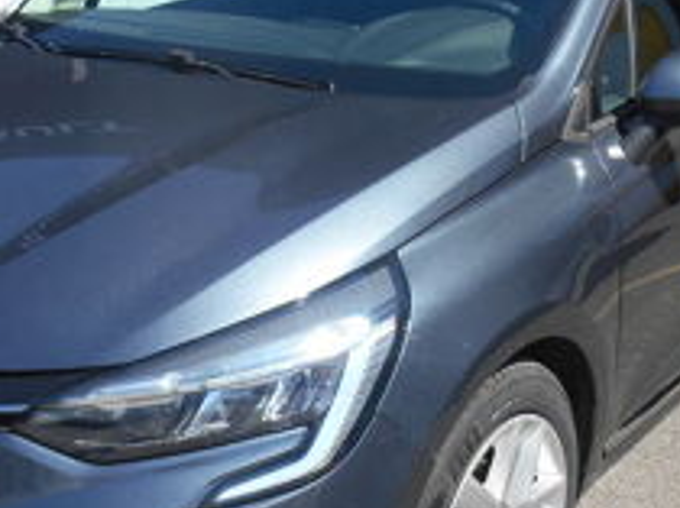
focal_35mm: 71
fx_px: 1393
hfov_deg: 27.4
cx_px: 308
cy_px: 278
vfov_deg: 20.7
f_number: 3.6
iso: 80
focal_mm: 5.5
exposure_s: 1/400
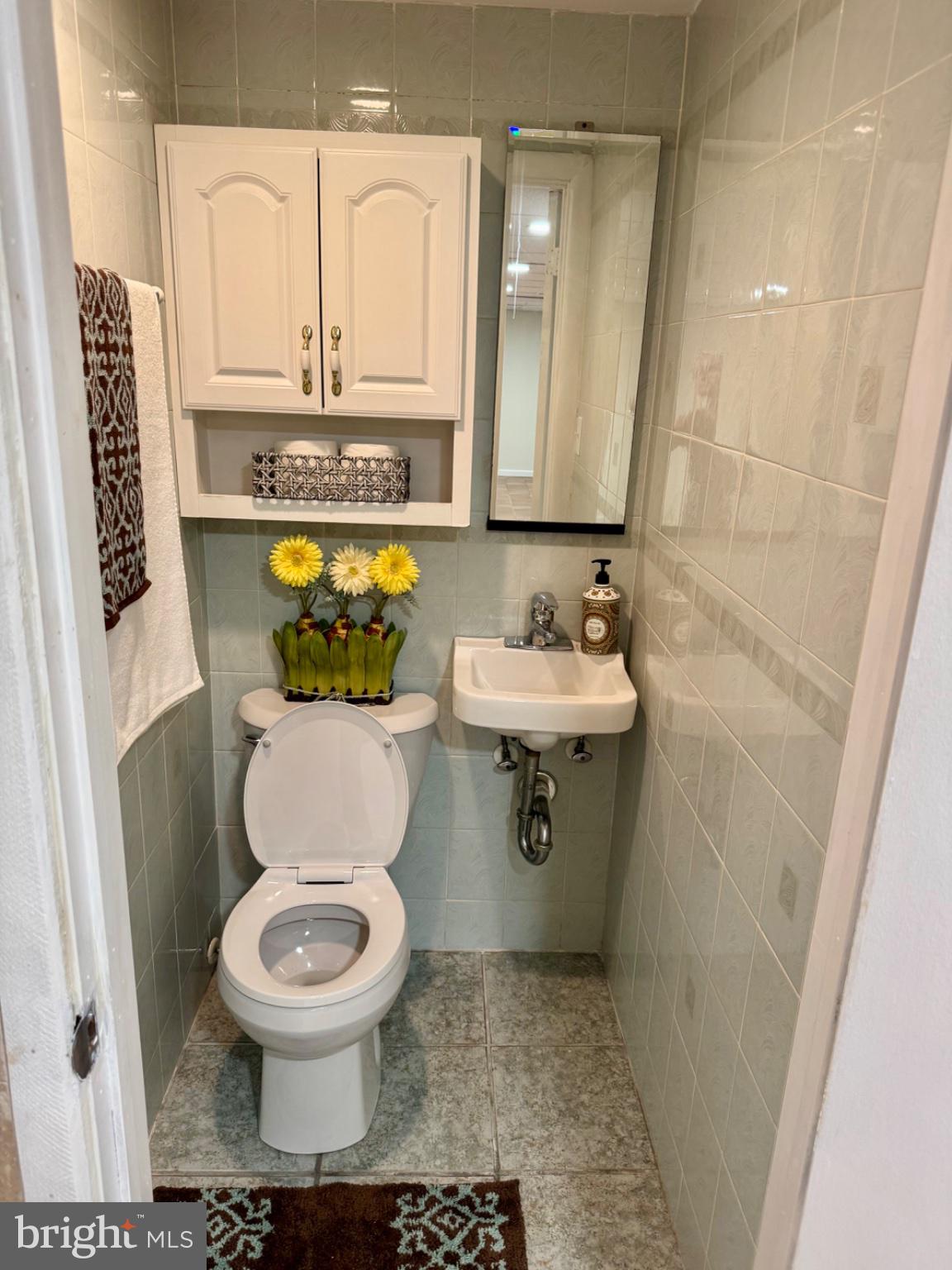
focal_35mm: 24
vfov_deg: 71.6
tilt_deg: -17.3
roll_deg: -1.6
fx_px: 880
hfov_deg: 56.8
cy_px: 635
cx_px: 476
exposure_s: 1/60
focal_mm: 6.76
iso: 160
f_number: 1.78
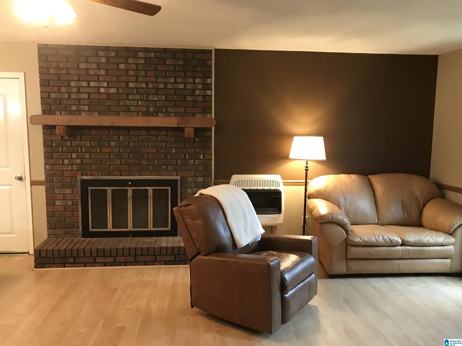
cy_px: 173
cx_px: 231
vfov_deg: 49.7
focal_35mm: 28
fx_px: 374
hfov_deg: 63.4
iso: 64
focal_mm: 3.99
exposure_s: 1/15
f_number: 1.8
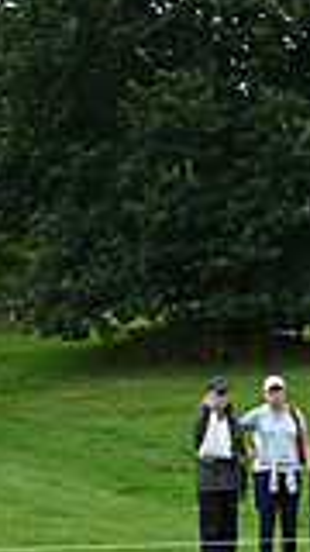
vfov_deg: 11.8
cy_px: 409
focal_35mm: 182
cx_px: 813
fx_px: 2660
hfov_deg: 6.3
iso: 640
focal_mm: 48
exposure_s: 1/1250
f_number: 4
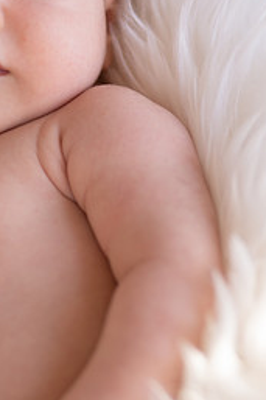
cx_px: 58
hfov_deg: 9.2
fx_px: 1654
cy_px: 154
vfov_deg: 13.8
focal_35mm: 149
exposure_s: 1/125
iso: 100
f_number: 2.2
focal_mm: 85
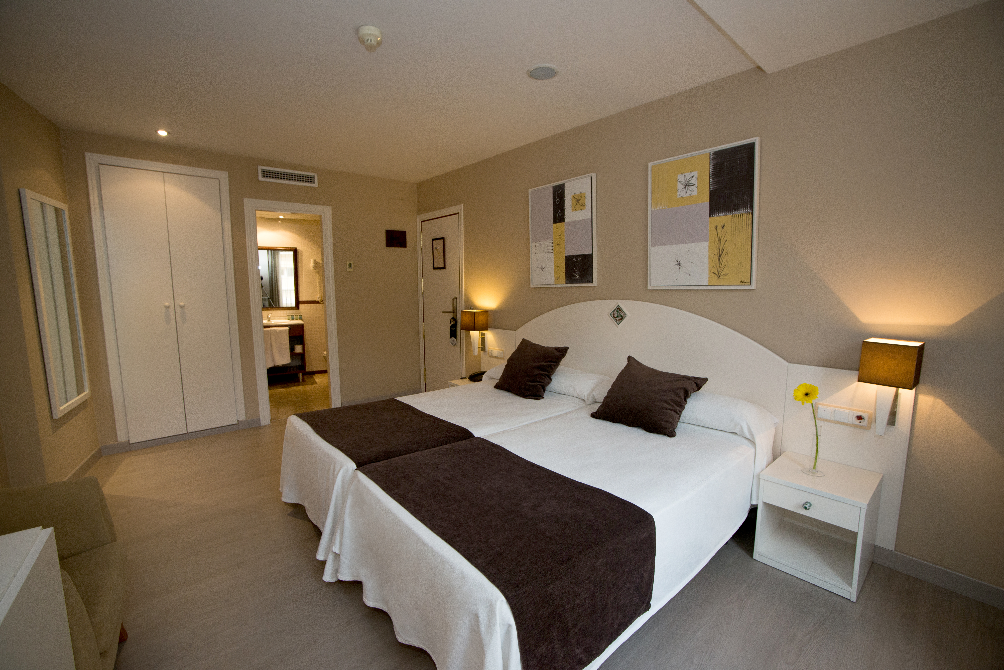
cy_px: 335
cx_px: 502
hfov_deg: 100.4
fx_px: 418
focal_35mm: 15
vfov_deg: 77.4
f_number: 8
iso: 800
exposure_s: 1/80
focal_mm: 15
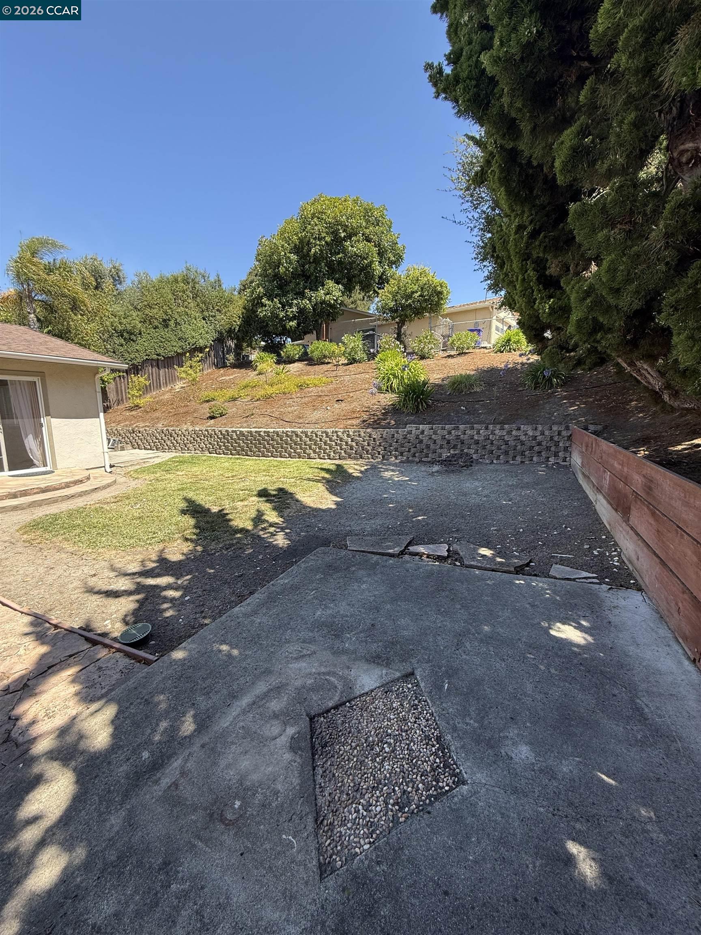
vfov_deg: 102.1
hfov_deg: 85.7
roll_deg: +0.8
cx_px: 350
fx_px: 378
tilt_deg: -5.3
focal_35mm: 14
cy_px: 468
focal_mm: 2.22
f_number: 2.2
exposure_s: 1/393
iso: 50
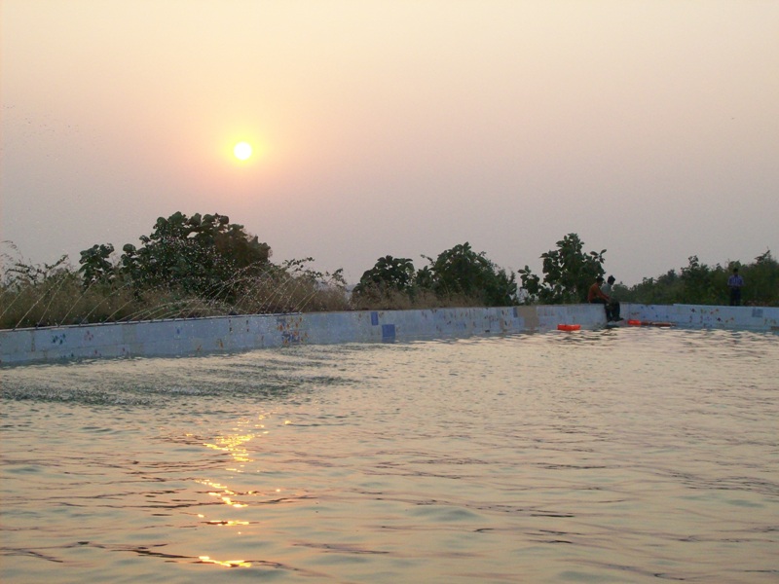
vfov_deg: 21.0
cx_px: 390
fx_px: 1575
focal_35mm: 70
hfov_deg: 27.8
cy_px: 292
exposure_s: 1/500
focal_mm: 11.6
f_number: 3.8
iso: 200
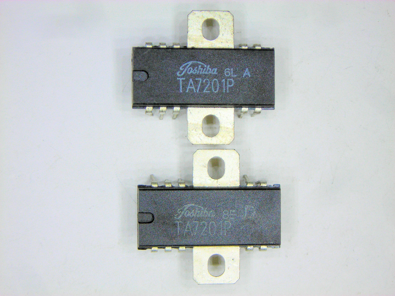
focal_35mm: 77
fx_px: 879
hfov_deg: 25.3
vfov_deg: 19.1
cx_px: 198
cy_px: 148
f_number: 4.2
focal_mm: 12.7
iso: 50
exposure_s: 1/53.4
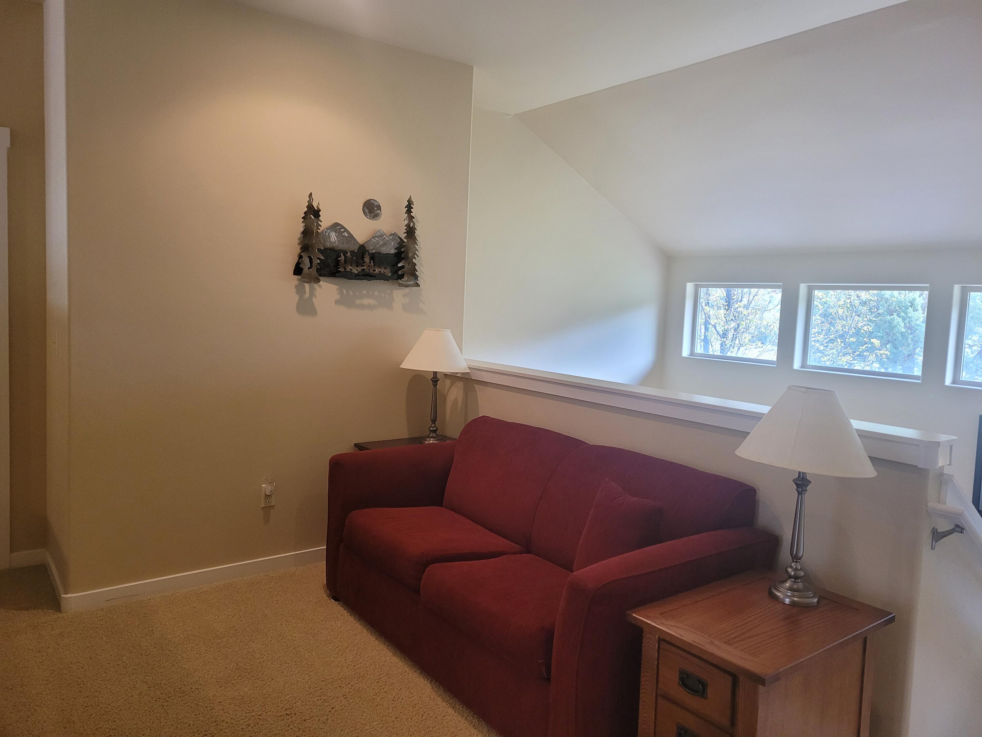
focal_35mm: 26
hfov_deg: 67.3
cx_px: 491
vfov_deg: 53.1
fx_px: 738
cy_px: 368
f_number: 1.8
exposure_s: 1/119
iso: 320
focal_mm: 5.4
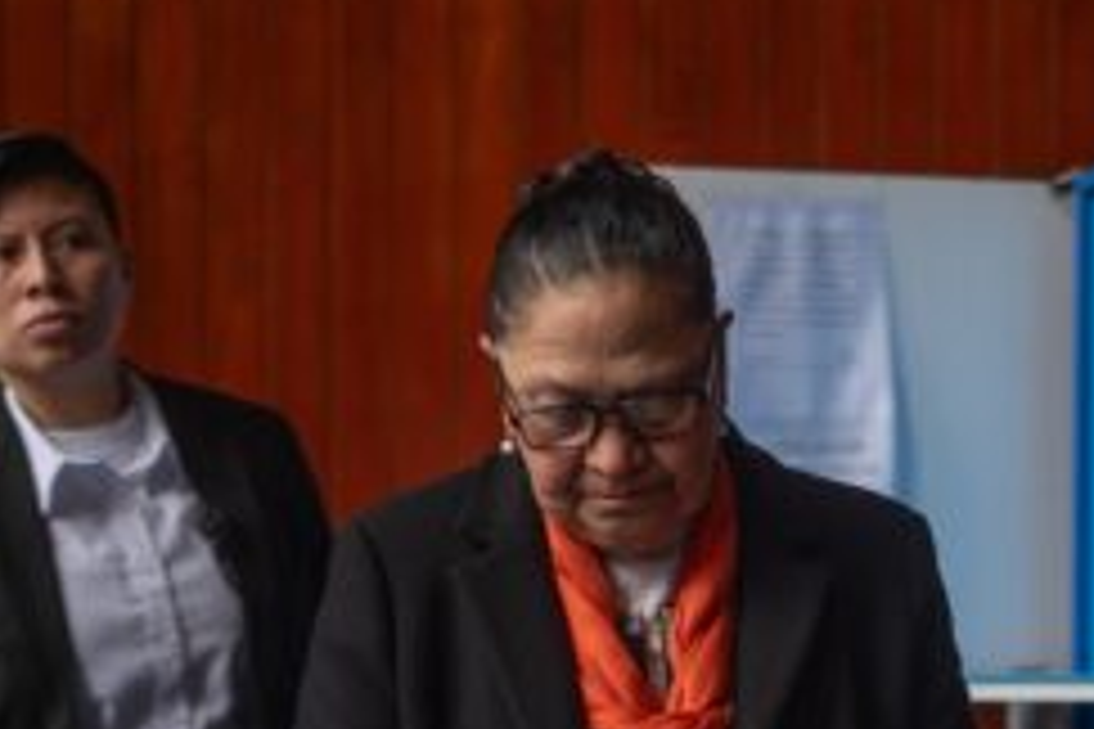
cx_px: 567
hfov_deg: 20.2
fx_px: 3069
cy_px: 713
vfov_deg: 13.4
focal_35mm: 101
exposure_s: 1/100
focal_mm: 24
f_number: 1.4
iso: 100
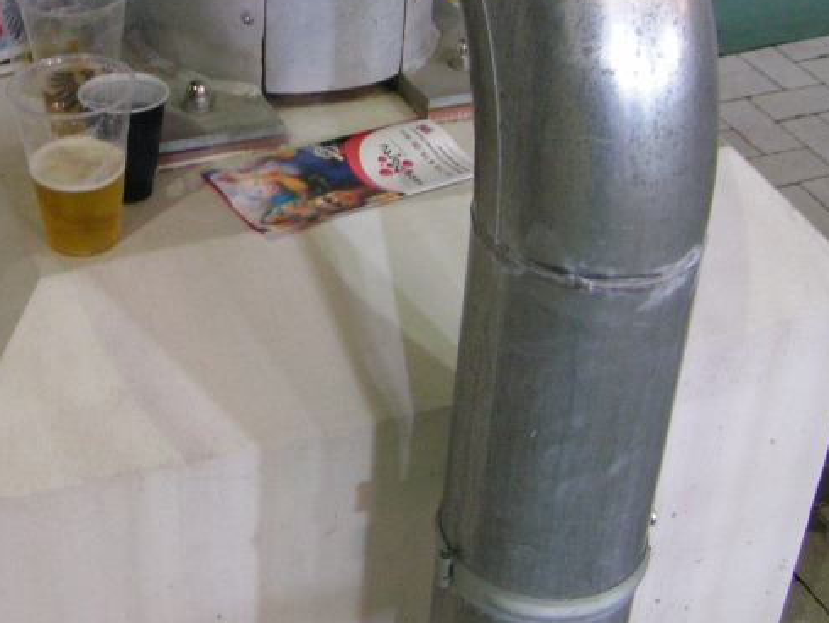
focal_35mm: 62
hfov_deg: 30.8
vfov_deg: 23.4
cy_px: 132
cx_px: 240
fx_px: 1486
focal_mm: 5.8
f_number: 2.8
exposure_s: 1/13
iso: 200
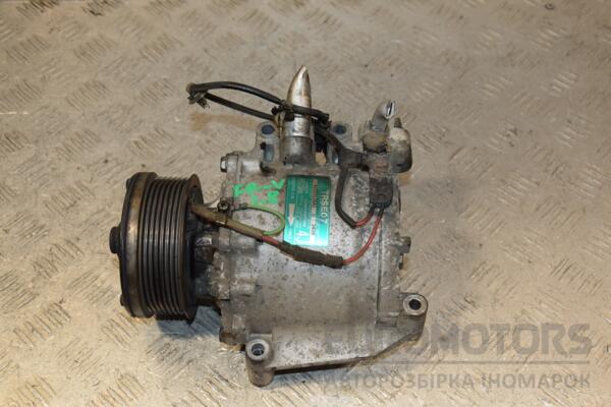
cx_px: 306
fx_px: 866
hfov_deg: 38.9
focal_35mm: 51
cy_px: 204
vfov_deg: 26.5
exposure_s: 1/200
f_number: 5.6
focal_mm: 34
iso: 800
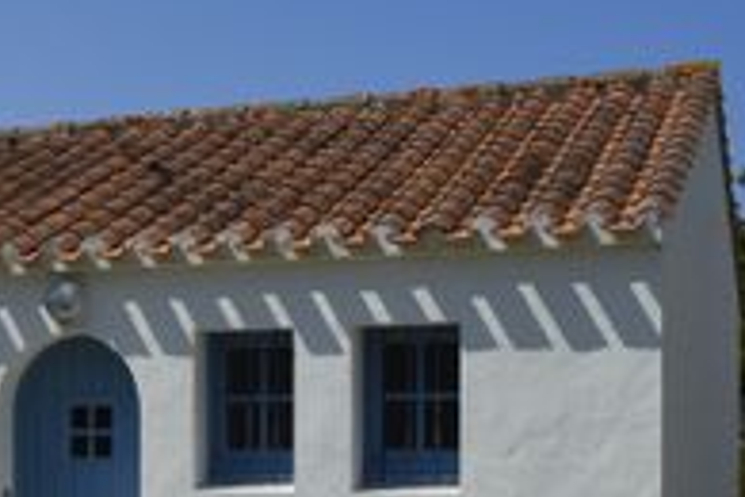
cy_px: 472
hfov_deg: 21.1
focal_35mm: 83
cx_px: -332
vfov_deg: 16.2
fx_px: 1718
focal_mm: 18
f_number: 11
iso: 200
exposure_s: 1/500
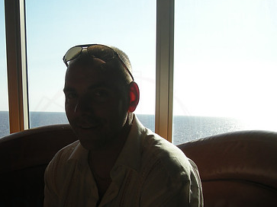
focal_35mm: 56
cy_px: 136
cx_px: 77
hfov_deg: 33.8
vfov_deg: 26.0
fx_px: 448
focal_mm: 5.7
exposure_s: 1/384
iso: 50
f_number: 2.8
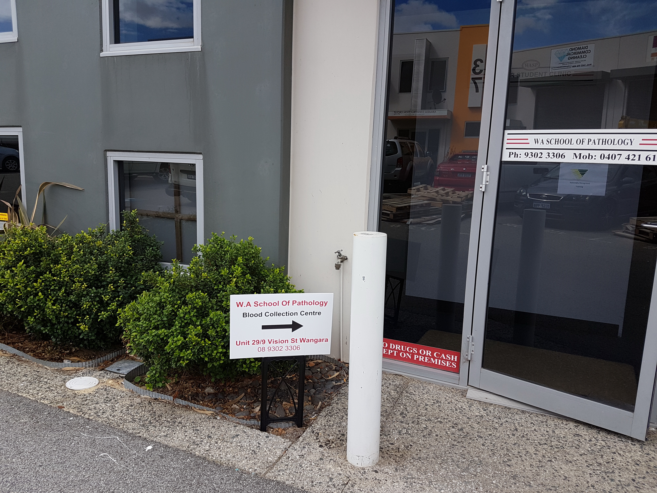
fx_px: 493
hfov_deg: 67.3
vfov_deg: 53.1
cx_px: 328
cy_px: 246
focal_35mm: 26
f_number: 1.7
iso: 40
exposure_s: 1/808
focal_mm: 4.2
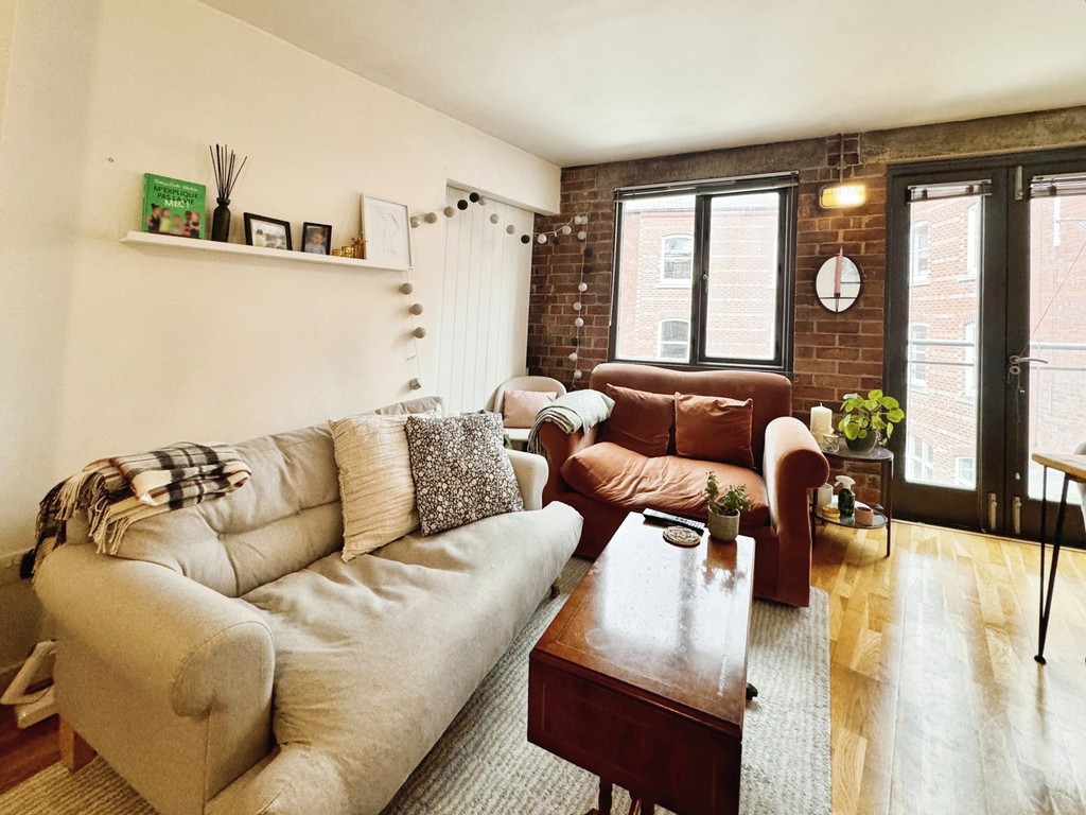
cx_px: 543
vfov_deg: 85.7
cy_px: 408
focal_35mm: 14
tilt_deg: -3.9
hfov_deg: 102.1
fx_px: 439
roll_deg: -0.1
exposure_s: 1/100
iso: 250
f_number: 2.2
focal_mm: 2.22
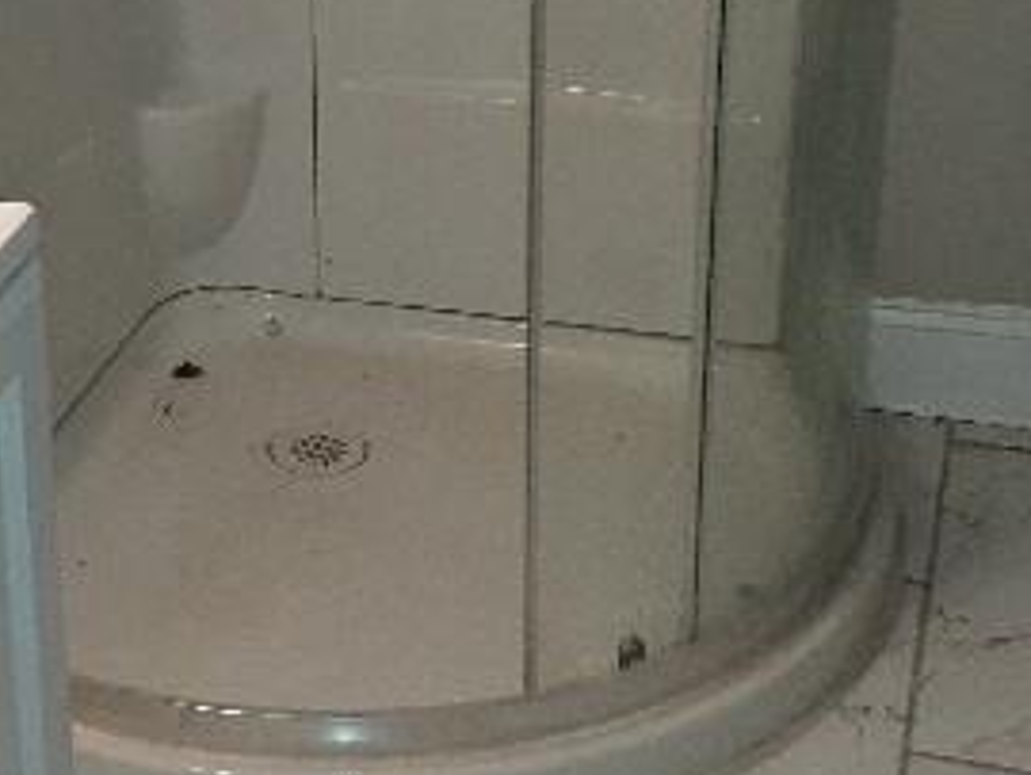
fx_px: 2385
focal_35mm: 80
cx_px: 302
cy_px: 141
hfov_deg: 24.2
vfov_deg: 18.3
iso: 200
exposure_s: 1/60
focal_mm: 3.6
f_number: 1.9
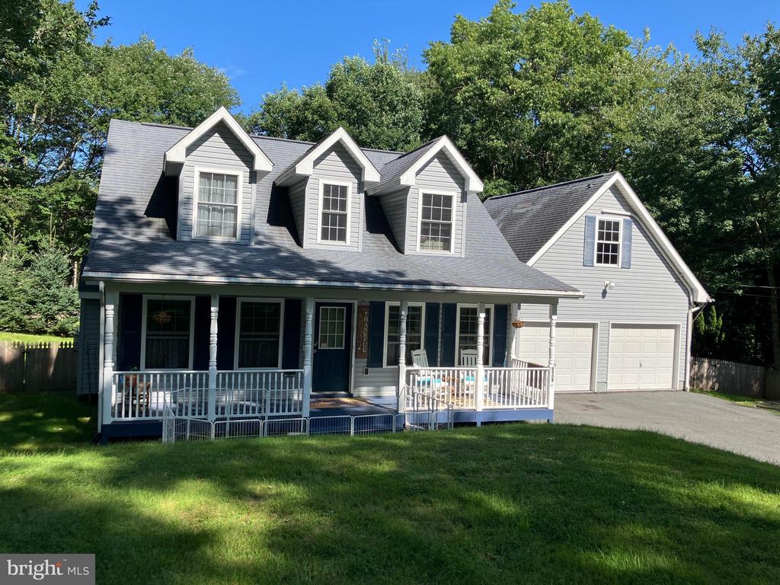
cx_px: 390
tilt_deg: -0.6
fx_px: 631
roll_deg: -2.5
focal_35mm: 28
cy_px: 292
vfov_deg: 49.7
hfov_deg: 63.4
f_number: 1.8
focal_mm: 3.99
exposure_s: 1/1389
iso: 32
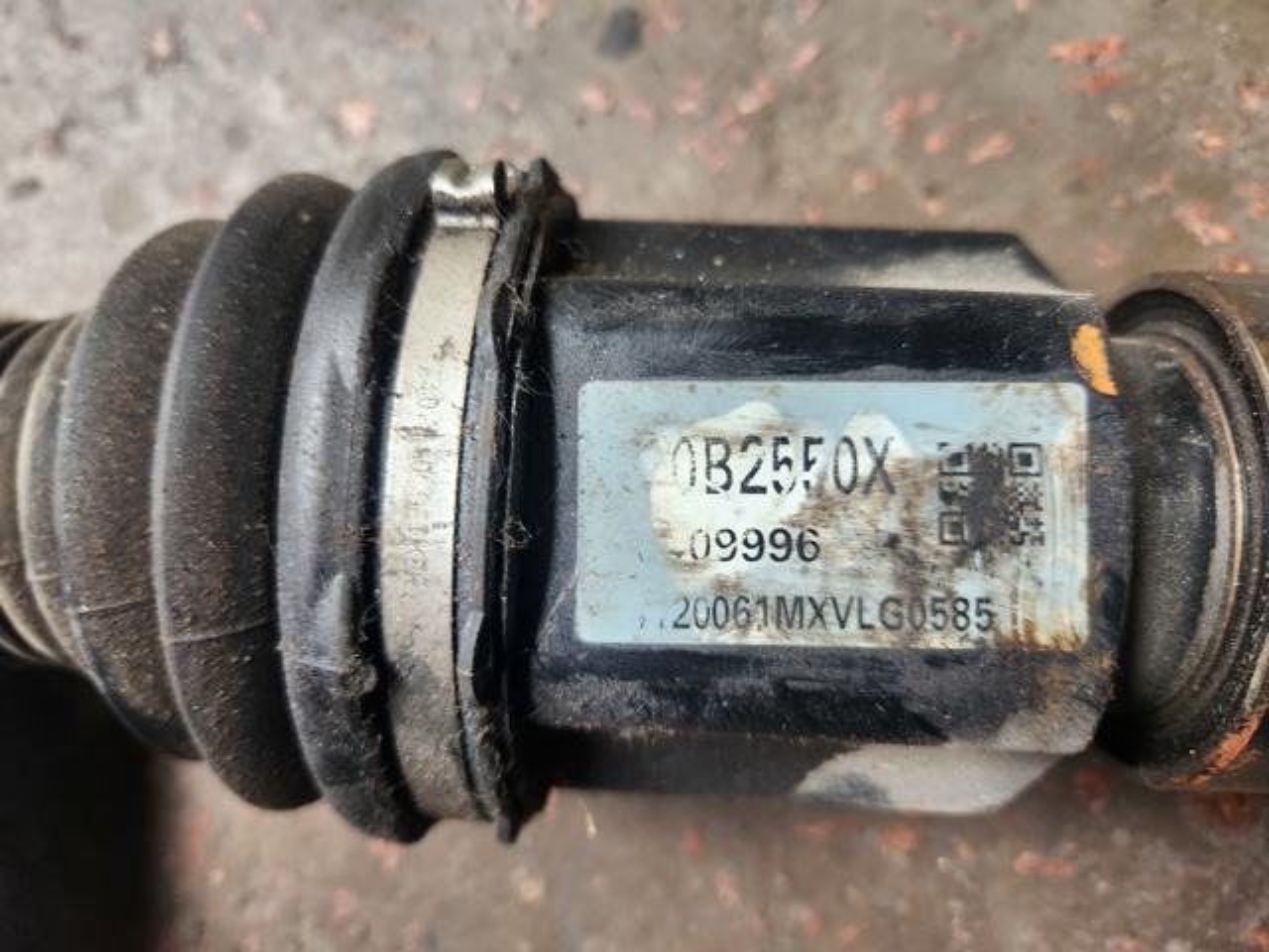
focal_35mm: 23
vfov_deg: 58.9
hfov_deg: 73.9
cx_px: 634
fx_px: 843
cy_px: 476
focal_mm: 5.4
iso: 125
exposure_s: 1/120
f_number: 1.8
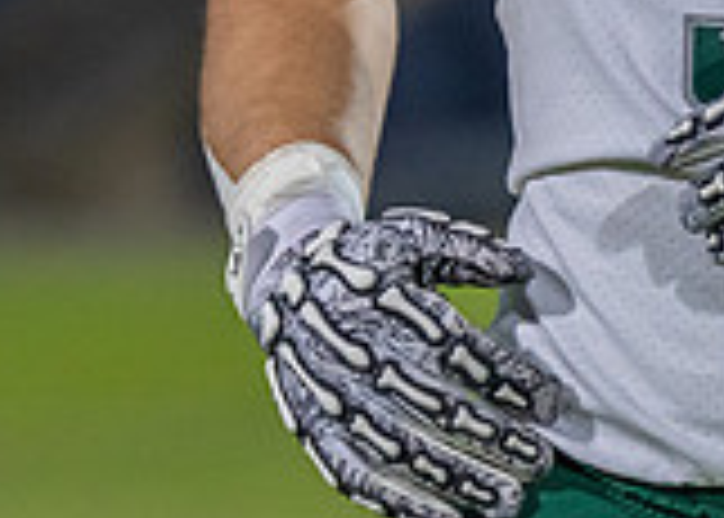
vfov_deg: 2.3
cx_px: 749
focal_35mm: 626
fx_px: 12872
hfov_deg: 3.2
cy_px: -520
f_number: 2.8
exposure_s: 1/2000
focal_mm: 140
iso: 2500
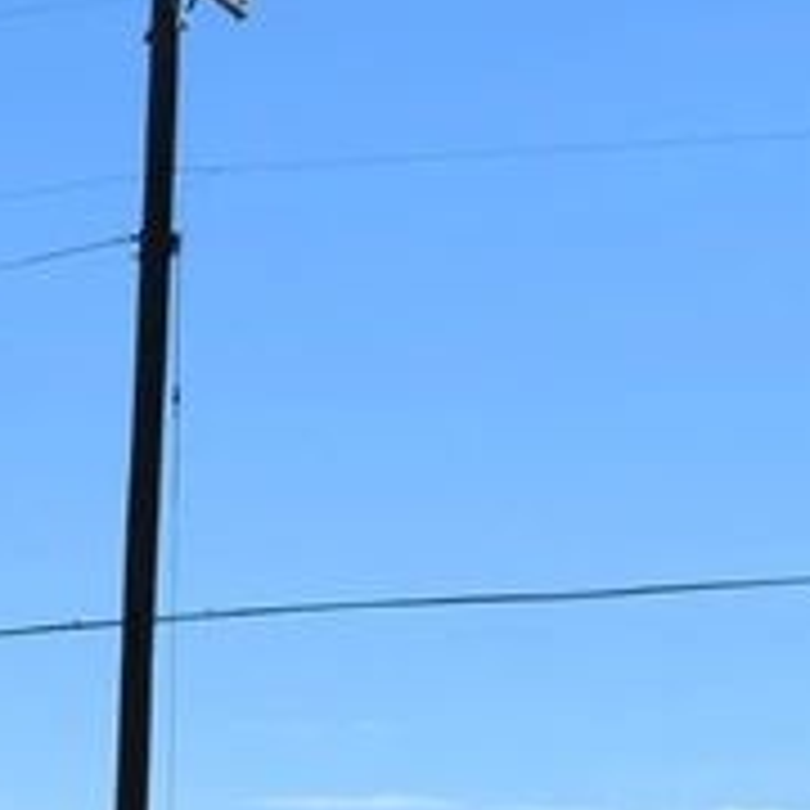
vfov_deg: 11.6
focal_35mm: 145
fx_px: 3839
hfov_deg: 10.3
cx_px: -1174
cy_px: 1197
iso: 100
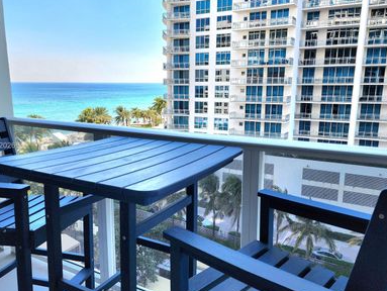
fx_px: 336
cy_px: 146
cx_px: 170
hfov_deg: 59.7
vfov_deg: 46.9
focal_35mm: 30
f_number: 1.8
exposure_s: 1/323
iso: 12
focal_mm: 6.4
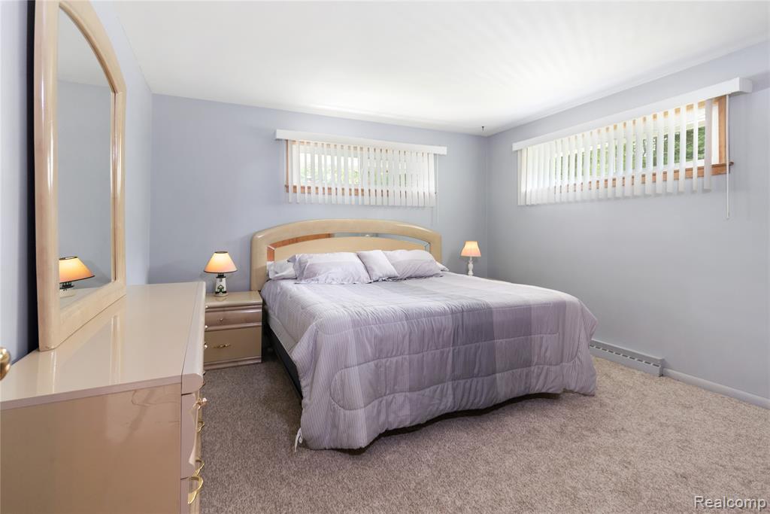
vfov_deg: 70.5
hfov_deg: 93.3
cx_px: 385
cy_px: 257
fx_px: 364
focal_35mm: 17
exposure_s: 1.6
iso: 320
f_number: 9
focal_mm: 17
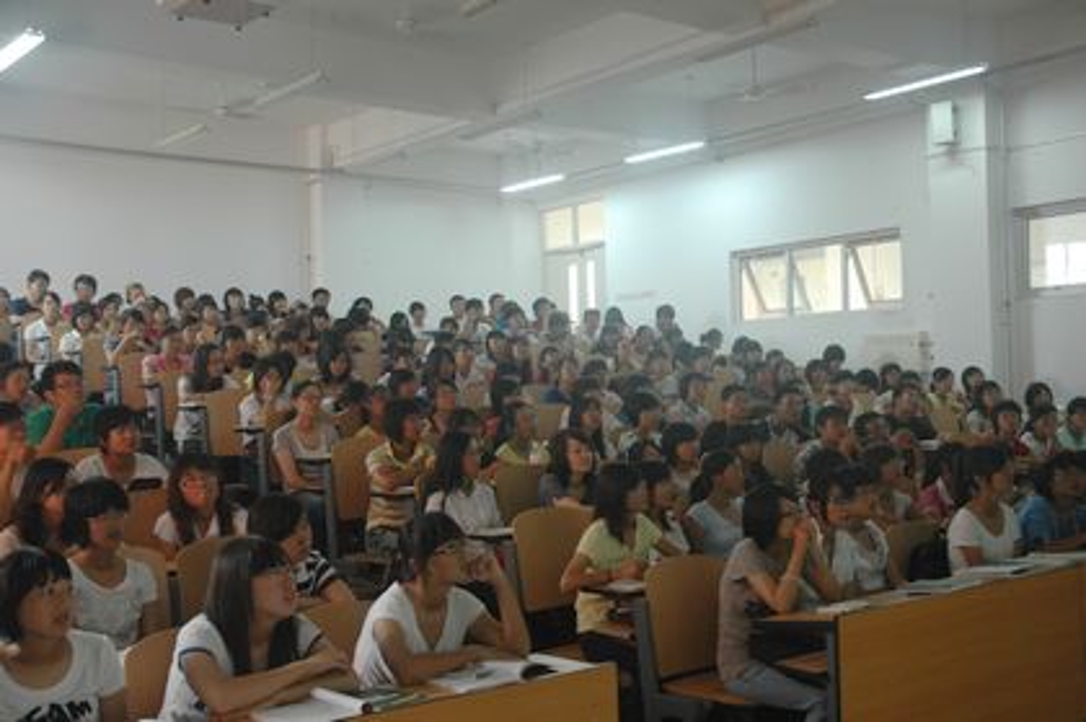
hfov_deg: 48.0
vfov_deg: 32.9
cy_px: 361
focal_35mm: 40
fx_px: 1220
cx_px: 543
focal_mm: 27
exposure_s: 1/30
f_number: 3.8
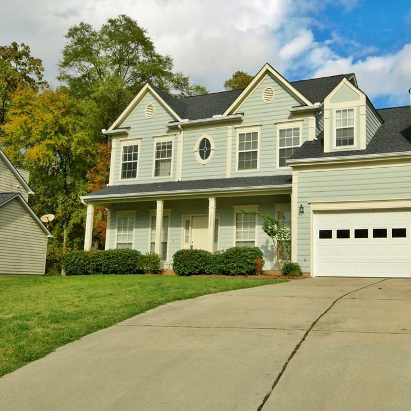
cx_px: 277
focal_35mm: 39
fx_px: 524
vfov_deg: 42.8
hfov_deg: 42.2
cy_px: 198
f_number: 14
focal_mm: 15
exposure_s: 1/180
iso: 200
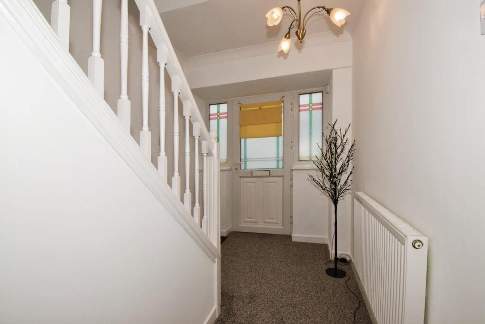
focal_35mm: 15
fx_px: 202
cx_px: 242
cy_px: 162
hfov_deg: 100.4
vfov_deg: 77.3
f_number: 14
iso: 1000
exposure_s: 1/60
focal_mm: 10
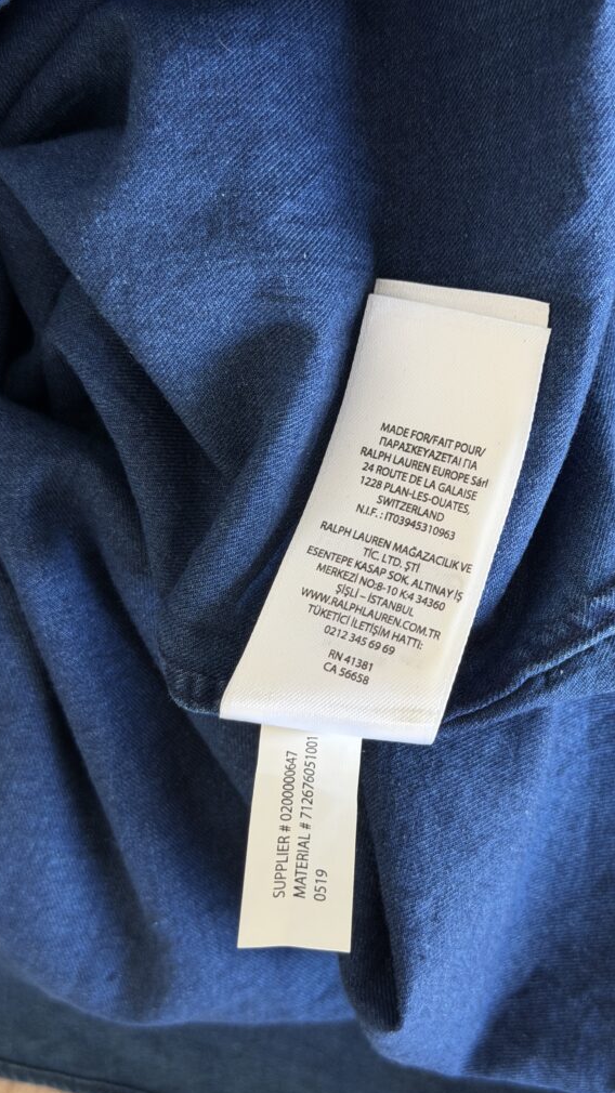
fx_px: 1537
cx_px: 322
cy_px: 553
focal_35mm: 53
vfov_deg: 39.2
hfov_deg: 22.6
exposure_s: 1/60
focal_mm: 6.76
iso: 100
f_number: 1.78
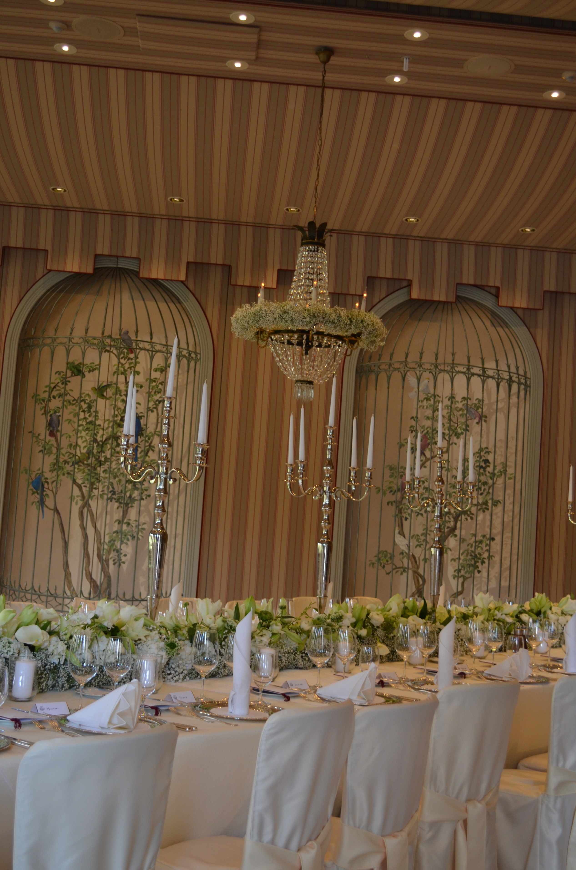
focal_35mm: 45
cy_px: 435
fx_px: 1085
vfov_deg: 43.7
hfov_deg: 29.7
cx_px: 288
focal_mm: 30
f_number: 4.5
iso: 500
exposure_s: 1/60
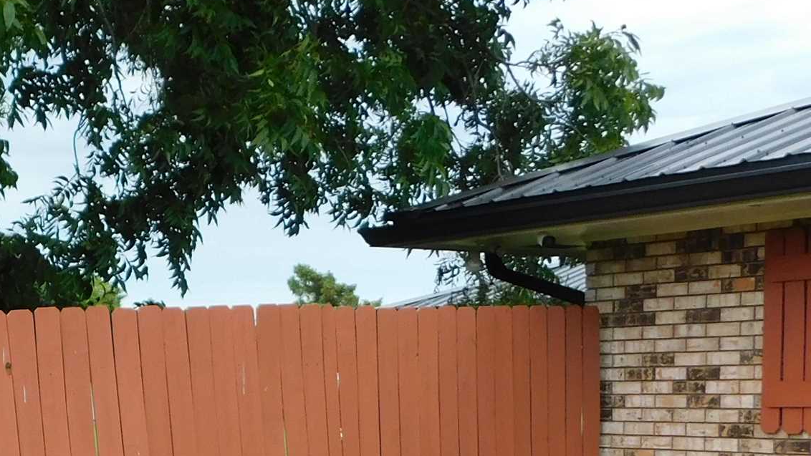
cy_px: 516
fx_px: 1462
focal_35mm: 68
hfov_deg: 29.3
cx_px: 32
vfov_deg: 17.1
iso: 125
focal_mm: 4
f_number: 3
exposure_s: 1/1000
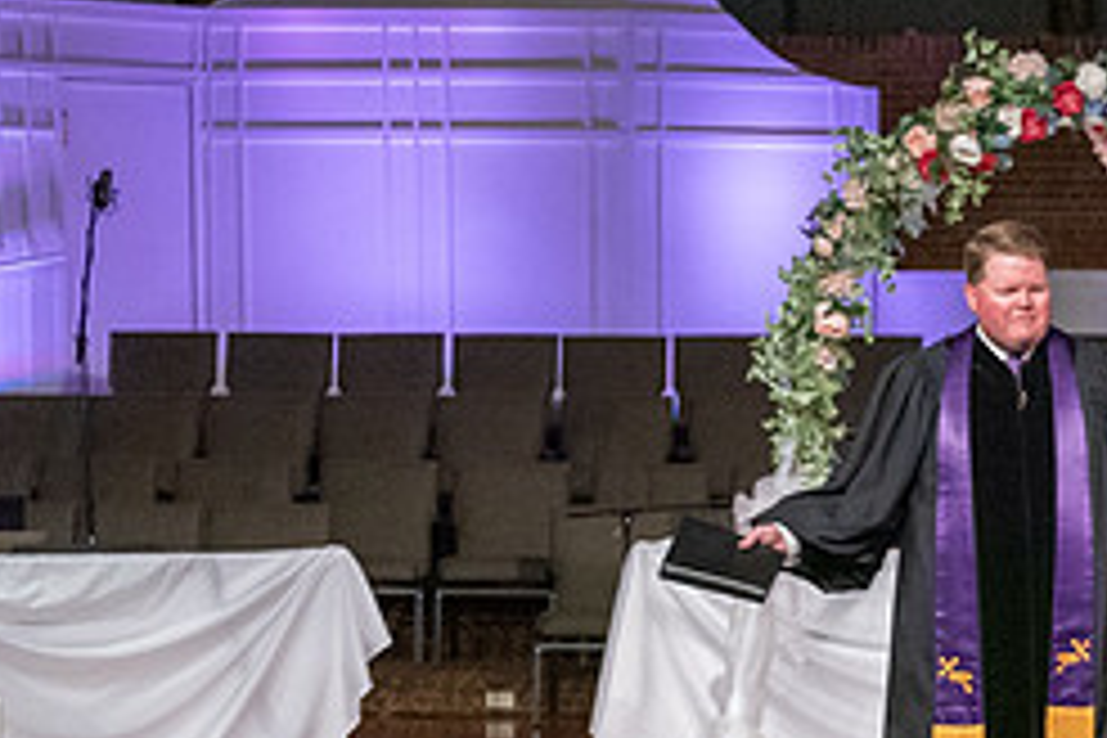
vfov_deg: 9.6
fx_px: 4397
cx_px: 1152
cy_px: 650
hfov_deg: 14.1
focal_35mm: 143
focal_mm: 55
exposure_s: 1/1250
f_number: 2.8
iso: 6400
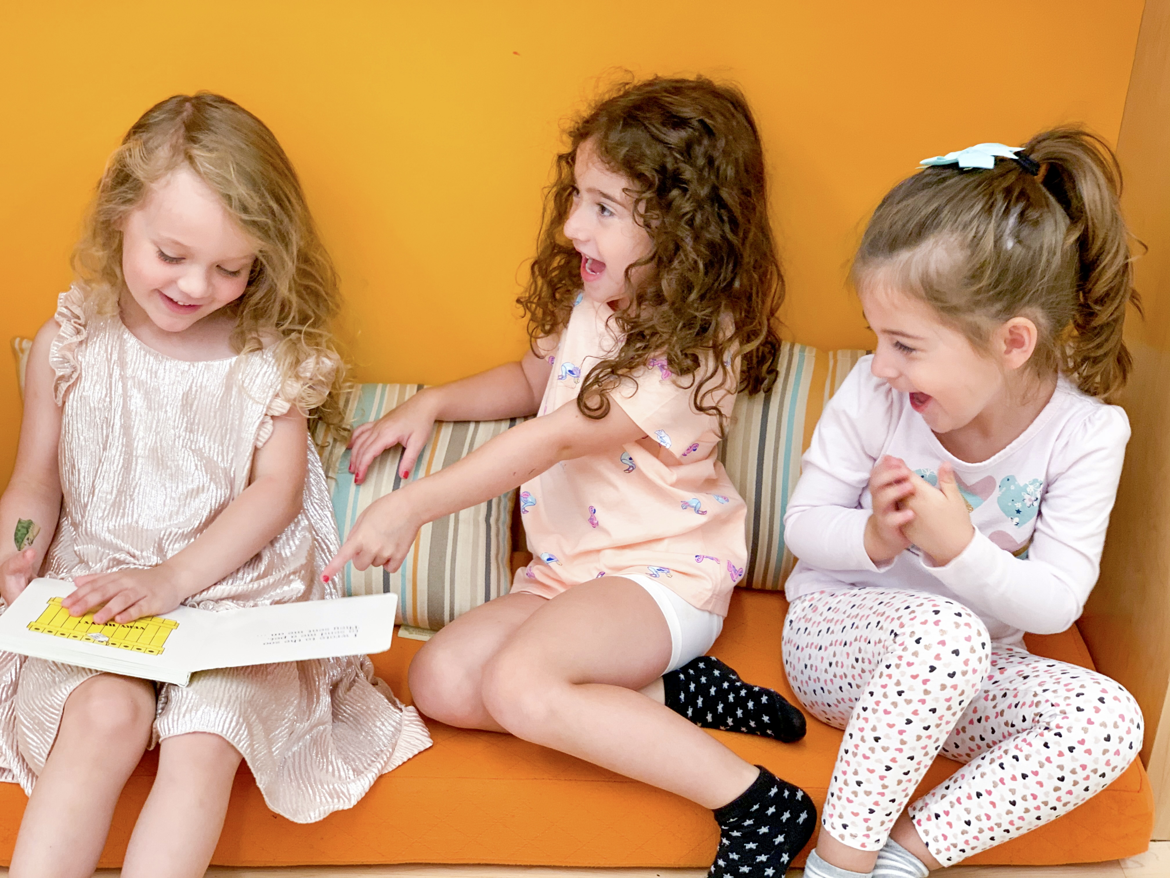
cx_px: 585
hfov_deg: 36.8
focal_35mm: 52
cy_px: 439
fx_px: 1758
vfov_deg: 28.0
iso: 80
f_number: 2.4
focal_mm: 6
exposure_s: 1/60
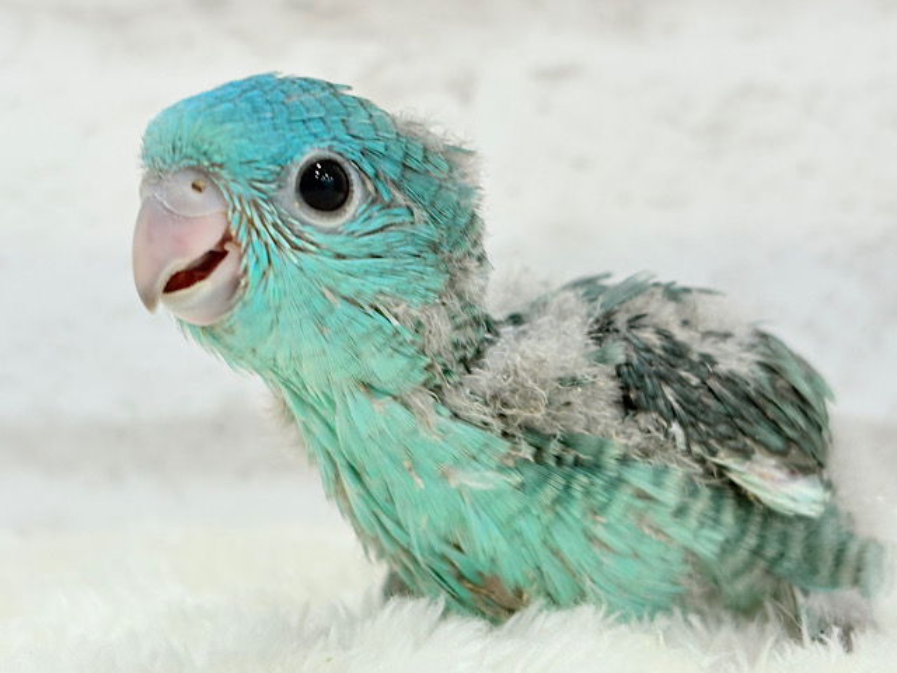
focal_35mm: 52
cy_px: 336
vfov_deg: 28.0
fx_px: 1347
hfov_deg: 36.8
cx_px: 448
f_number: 1.6
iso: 40
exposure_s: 1/50
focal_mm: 5.96
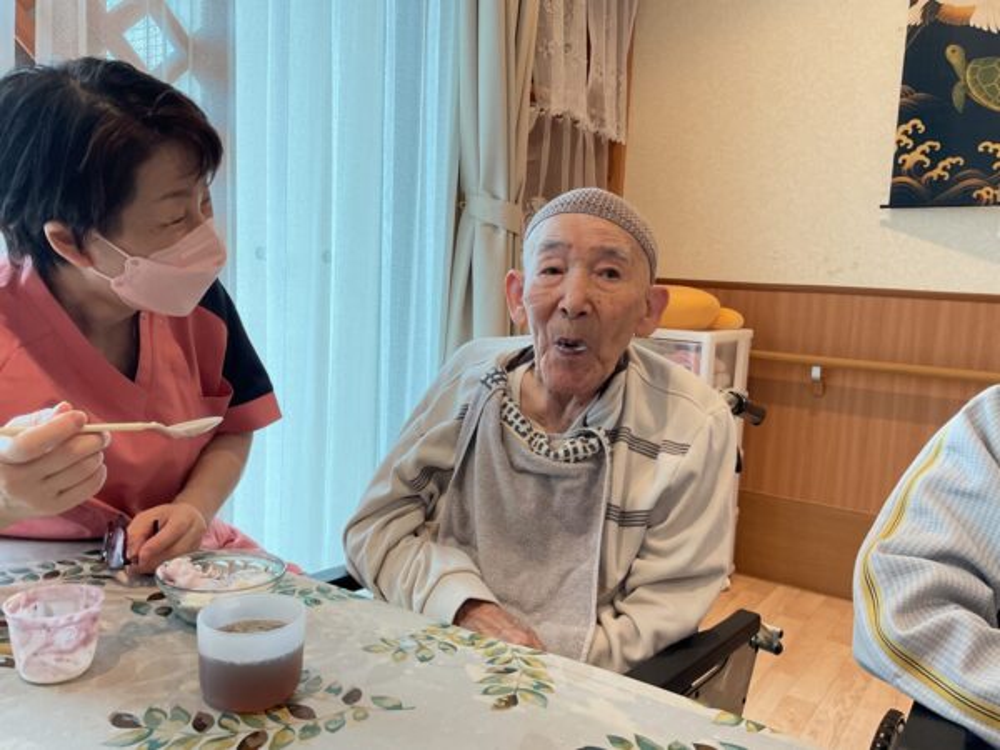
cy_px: 375
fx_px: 838
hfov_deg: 61.7
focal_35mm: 29
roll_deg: -2.2
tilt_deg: -8.0
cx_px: 500
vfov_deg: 48.2
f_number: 1.8
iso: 64
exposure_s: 1/120
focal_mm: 3
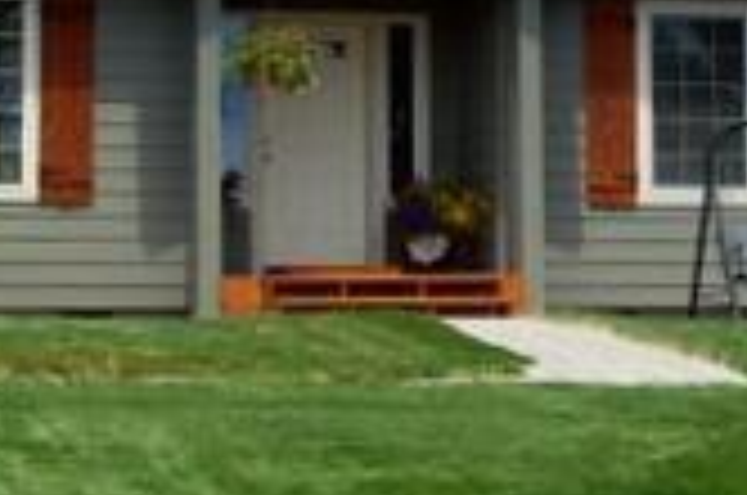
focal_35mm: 162
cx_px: 544
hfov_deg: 12.7
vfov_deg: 8.4
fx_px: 3355
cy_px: -25
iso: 200
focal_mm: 28
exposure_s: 1/320
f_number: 9
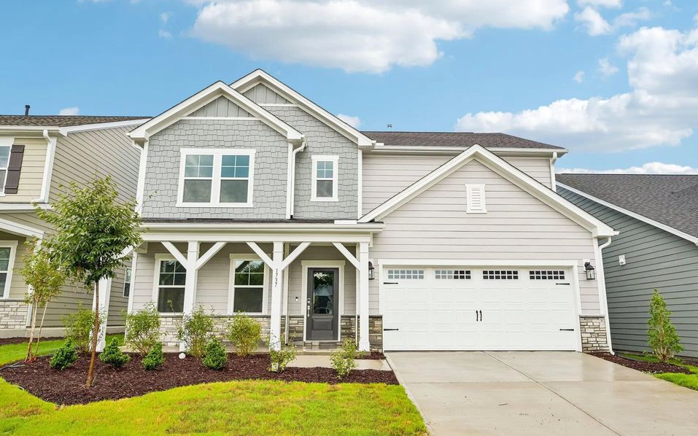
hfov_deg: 74.8
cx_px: 362
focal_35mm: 24
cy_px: 221
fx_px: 457
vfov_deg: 51.1
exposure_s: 1/200
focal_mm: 22
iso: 100
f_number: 8
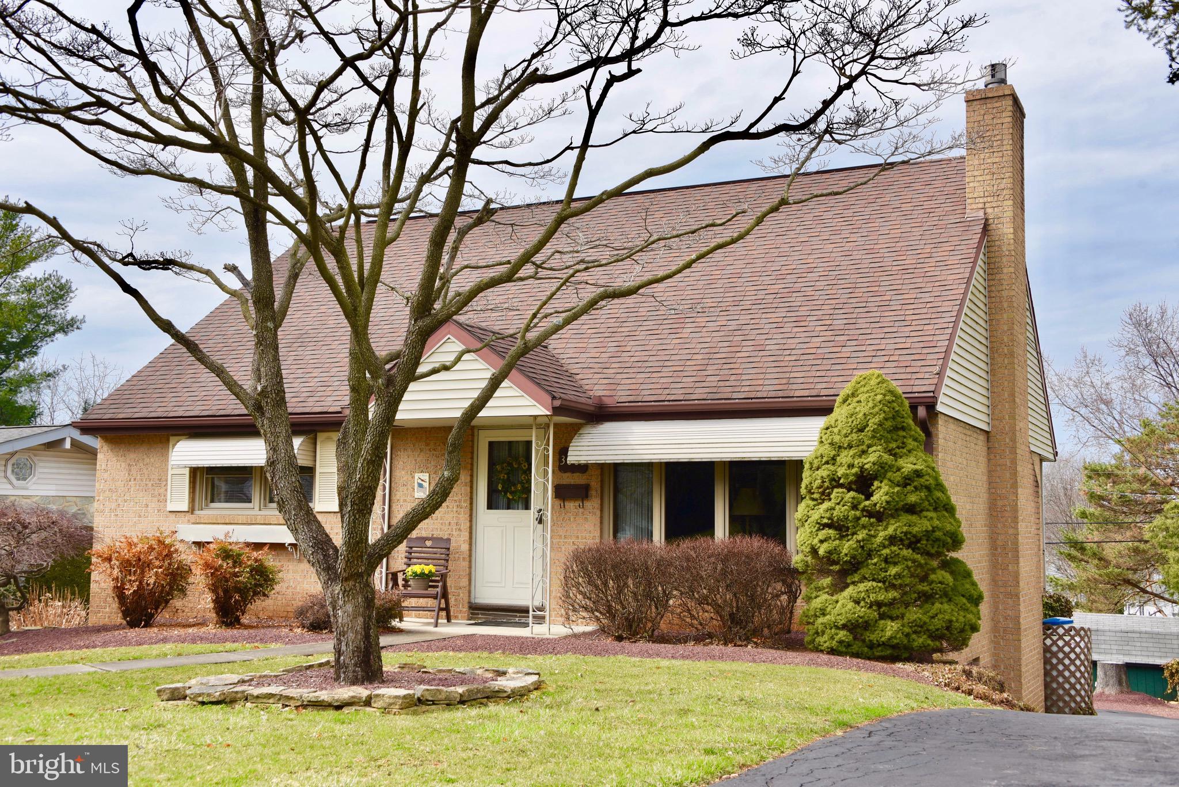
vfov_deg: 33.4
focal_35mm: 40
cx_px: 590
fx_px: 1310
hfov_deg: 48.4
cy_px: 394
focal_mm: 40
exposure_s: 1/320
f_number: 9
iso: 200
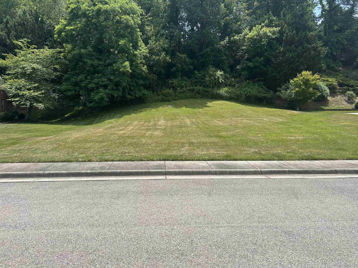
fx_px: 269
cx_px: 179
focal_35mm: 26
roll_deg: +0.3
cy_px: 134
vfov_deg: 53.1
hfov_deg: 67.3
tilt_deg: -3.2
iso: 50
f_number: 1.5
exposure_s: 1/4444
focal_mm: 5.7
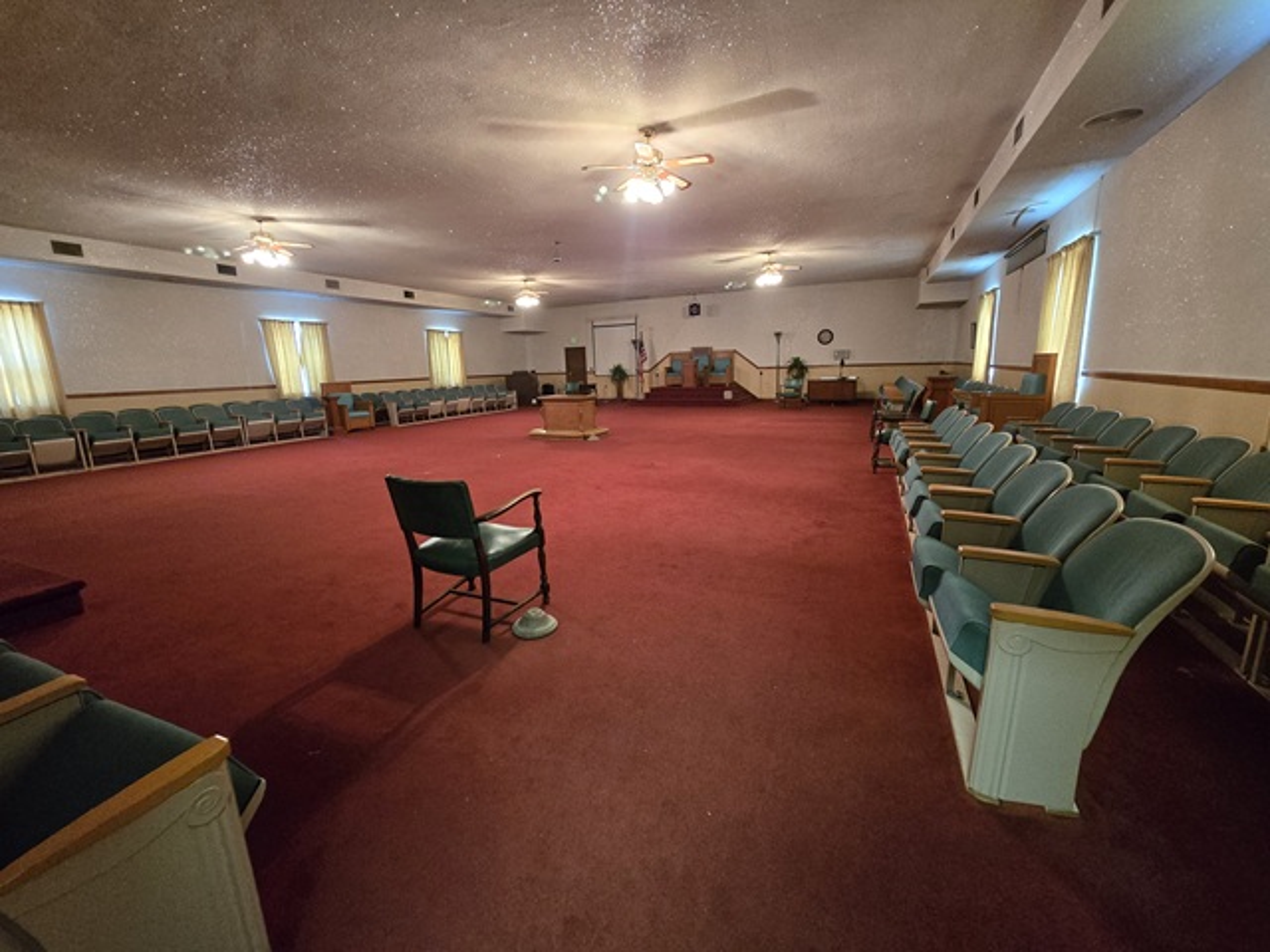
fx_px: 477
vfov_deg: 89.9
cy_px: 476
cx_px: 635
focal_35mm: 13
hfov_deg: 106.2
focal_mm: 2.2
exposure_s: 1/60
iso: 1000
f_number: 2.2
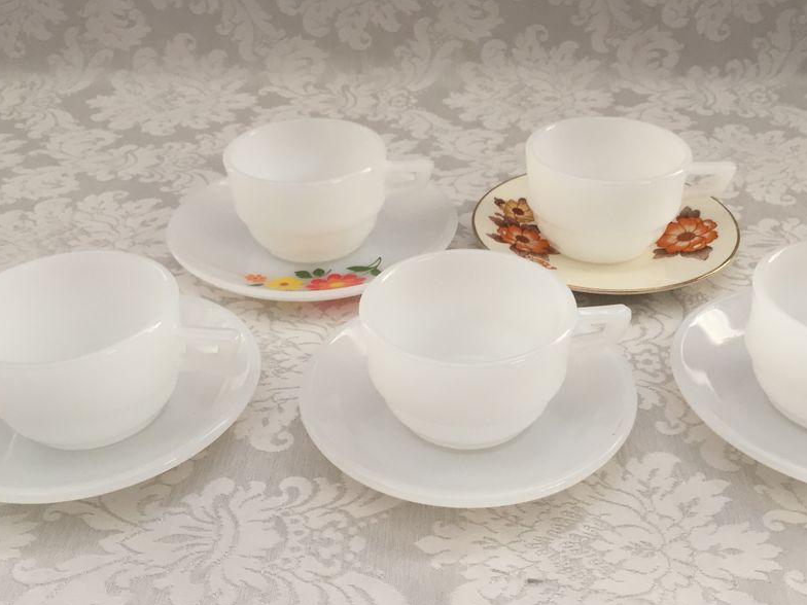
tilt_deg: -35.4
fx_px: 863
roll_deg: +1.5
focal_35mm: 37
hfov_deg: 50.1
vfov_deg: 38.6
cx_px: 438
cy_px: 344
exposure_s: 1/33
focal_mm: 4.15
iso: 50
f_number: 2.2
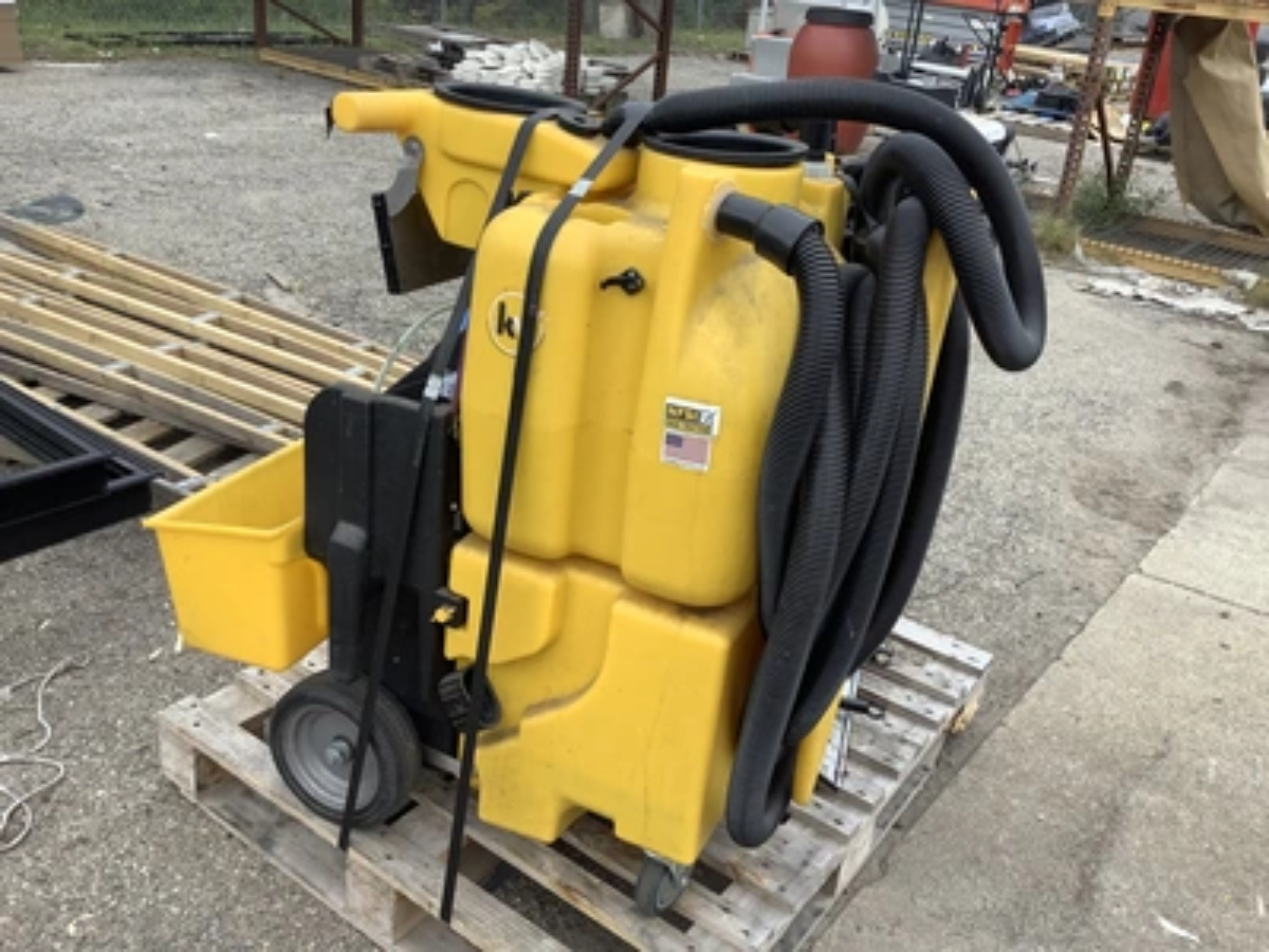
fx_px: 1136
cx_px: 634
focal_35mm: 31
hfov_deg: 58.4
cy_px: 476
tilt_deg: -24.0
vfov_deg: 45.4
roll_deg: -4.5
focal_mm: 3.3
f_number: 2.4
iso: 25
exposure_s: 1/354
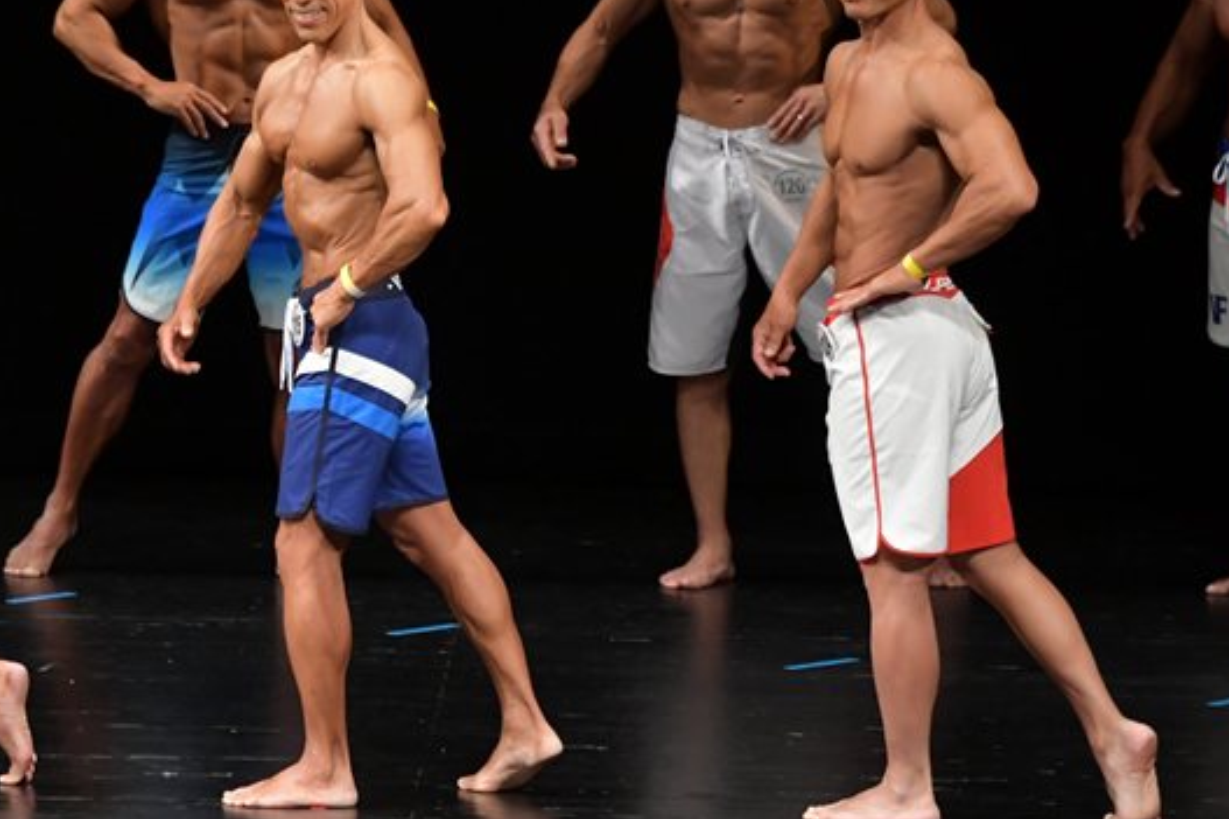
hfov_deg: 5.2
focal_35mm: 397
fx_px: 13548
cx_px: 437
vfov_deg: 3.5
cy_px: 329
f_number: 5.6
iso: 3200
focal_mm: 180
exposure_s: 1/400
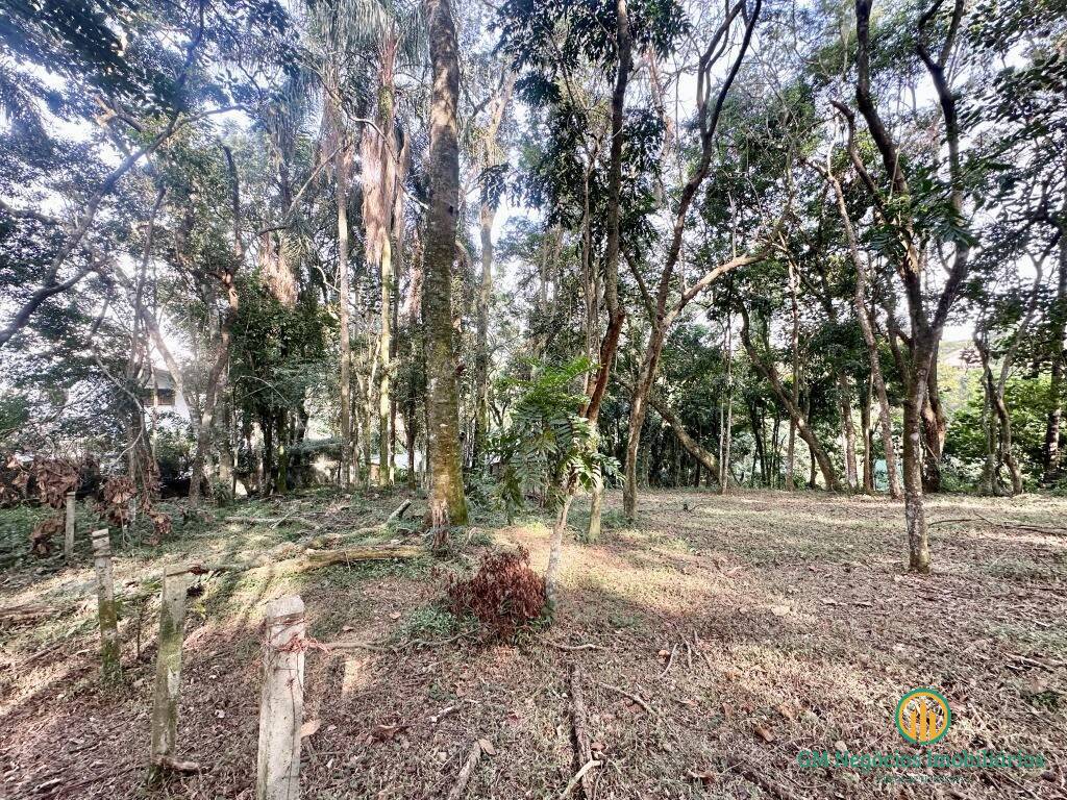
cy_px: 400
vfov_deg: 85.7
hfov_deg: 102.1
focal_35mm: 14
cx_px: 534
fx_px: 432
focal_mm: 2.22
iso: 100
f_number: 2.2
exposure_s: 1/99
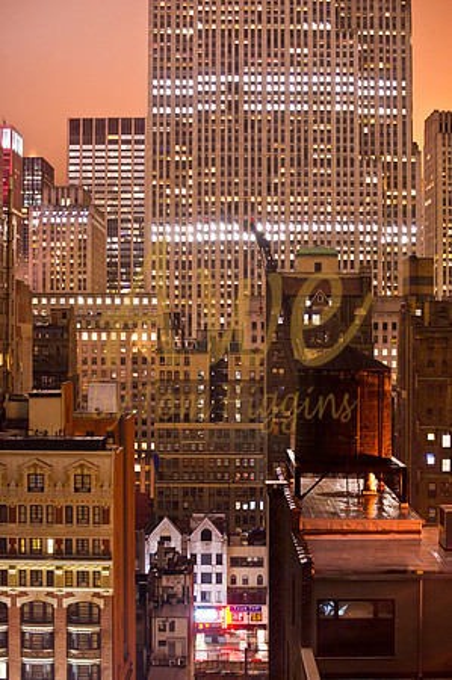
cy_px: 340
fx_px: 944
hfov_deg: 26.9
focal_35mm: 50
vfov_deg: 39.6
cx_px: 226
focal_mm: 50
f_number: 2.8
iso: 3200
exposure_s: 1/6
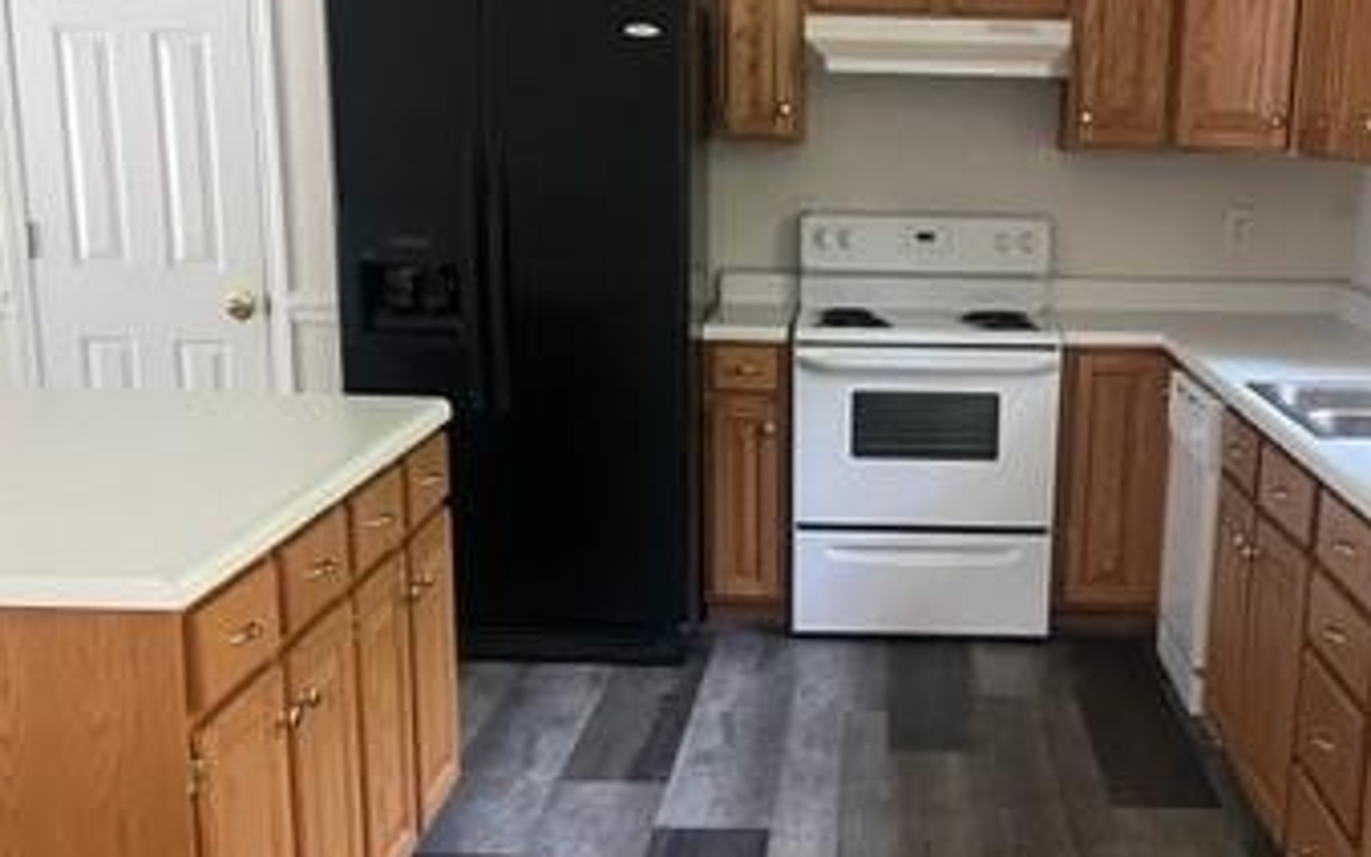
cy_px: 647
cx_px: 898
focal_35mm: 52
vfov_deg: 24.6
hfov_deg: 38.5
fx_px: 1943
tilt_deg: -15.2
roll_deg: -1.5
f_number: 1.6
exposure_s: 1/60
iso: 320
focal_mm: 5.1
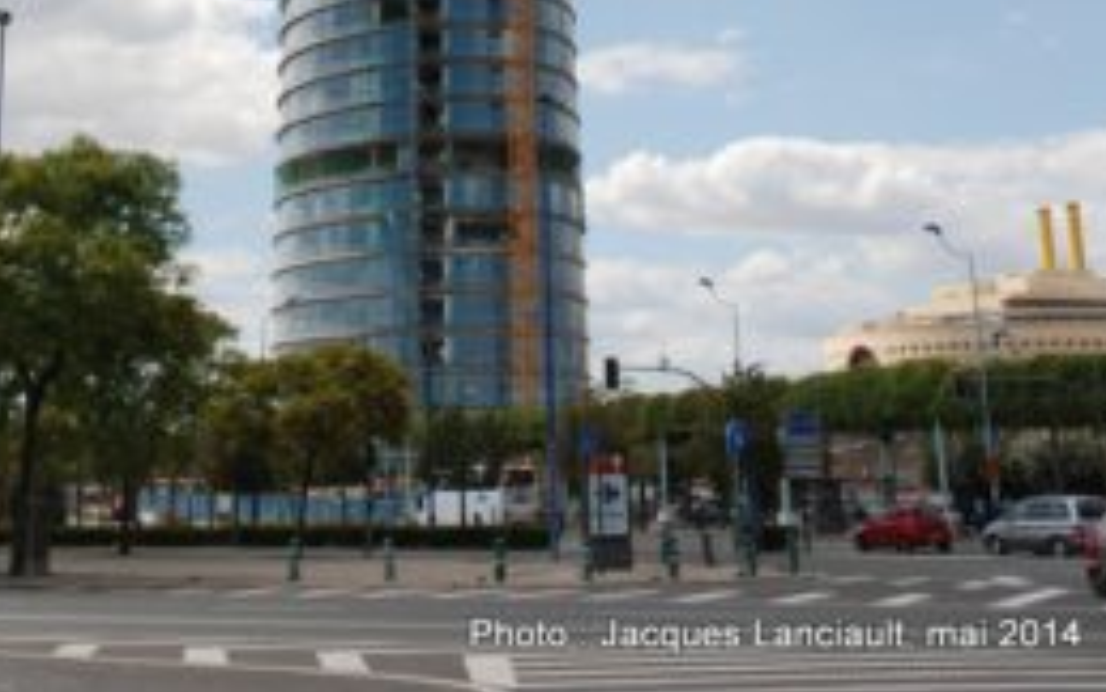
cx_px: 416
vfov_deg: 16.6
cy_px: -372
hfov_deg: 28.9
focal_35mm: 71
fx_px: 2141
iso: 100
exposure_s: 1/250
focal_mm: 24
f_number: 8
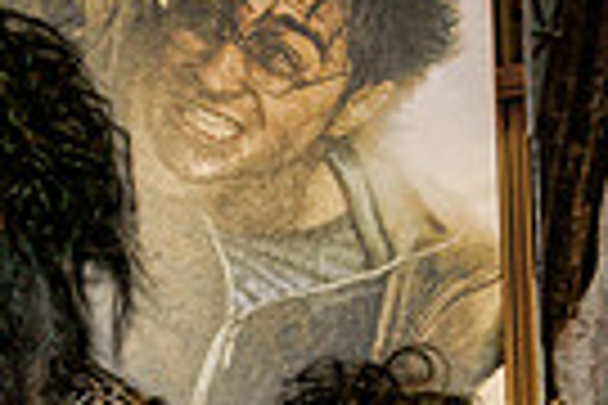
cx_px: 252
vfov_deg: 7.5
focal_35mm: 180
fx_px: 3040
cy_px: 556
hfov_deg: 11.4
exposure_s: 1/60
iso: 800
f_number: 3.2
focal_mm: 28
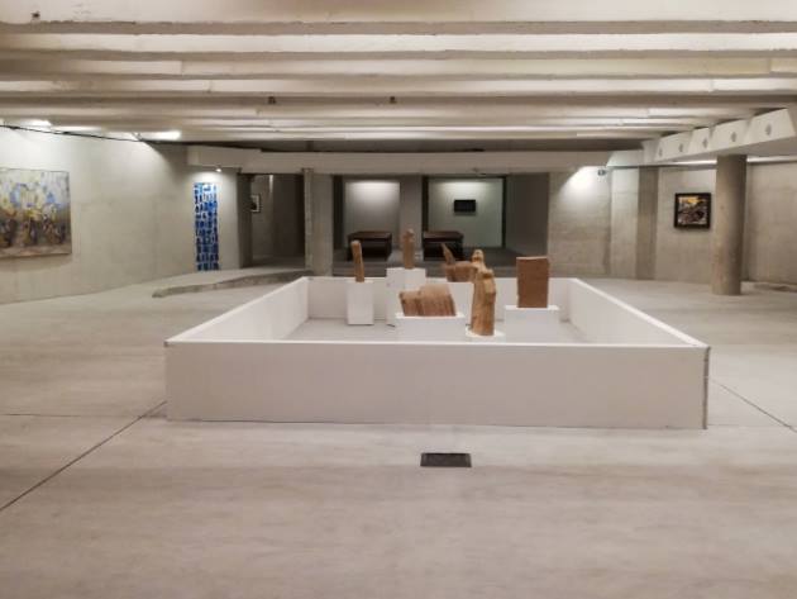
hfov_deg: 53.9
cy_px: 300
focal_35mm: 34
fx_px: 783
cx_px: 398
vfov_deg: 41.8
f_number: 2.2
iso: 400
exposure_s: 1/24
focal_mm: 3.81
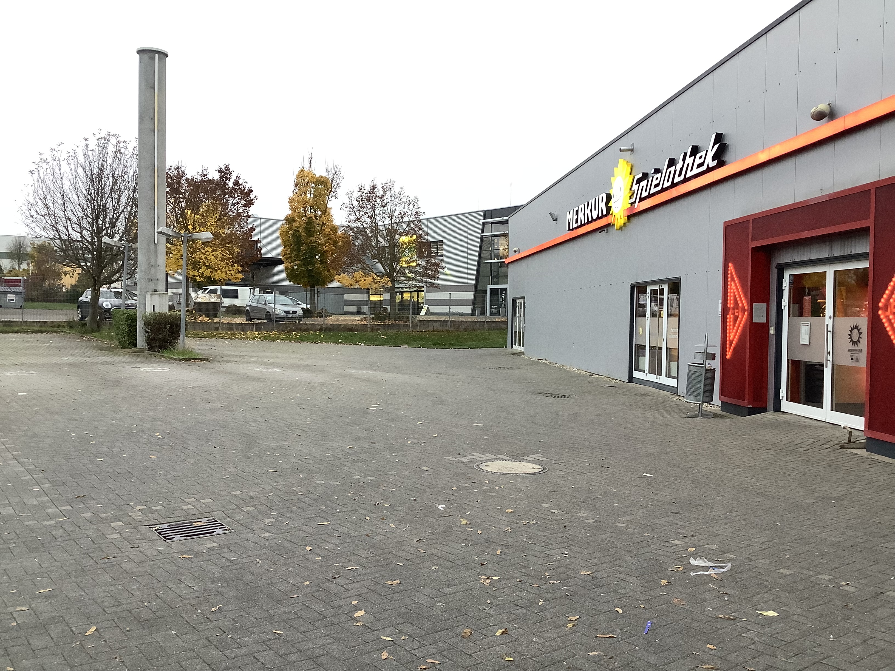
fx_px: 802
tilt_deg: -2.7
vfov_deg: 45.4
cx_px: 448
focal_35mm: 31
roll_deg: -0.3
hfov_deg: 58.4
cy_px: 336
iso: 200
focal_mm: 3.3
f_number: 2.4
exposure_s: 1/50
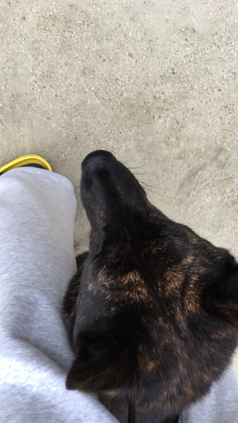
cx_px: 143
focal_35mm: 32
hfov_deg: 36.5
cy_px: 214
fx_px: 359
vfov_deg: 61.0
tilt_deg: -69.7
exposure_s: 1/60
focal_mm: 4.15
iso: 25
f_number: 2.2
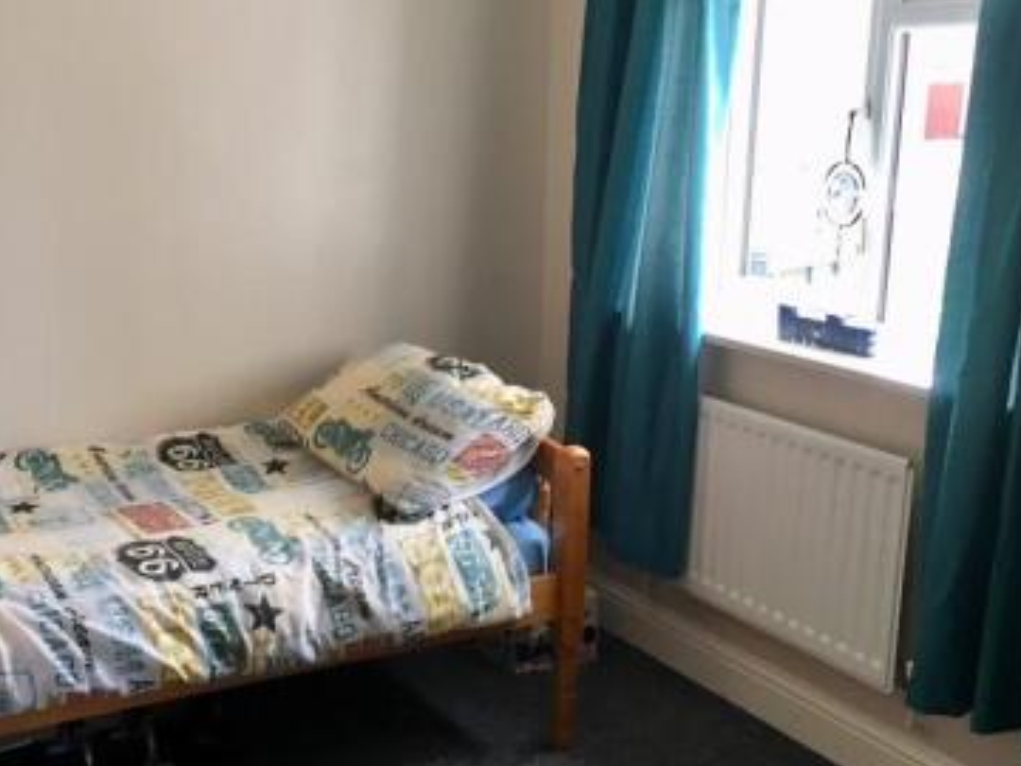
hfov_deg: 40.3
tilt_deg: -13.1
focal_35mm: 47
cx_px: 413
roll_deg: -1.0
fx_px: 1386
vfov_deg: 30.9
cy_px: 387
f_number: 2.2
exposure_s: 1/33
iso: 80
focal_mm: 4.15
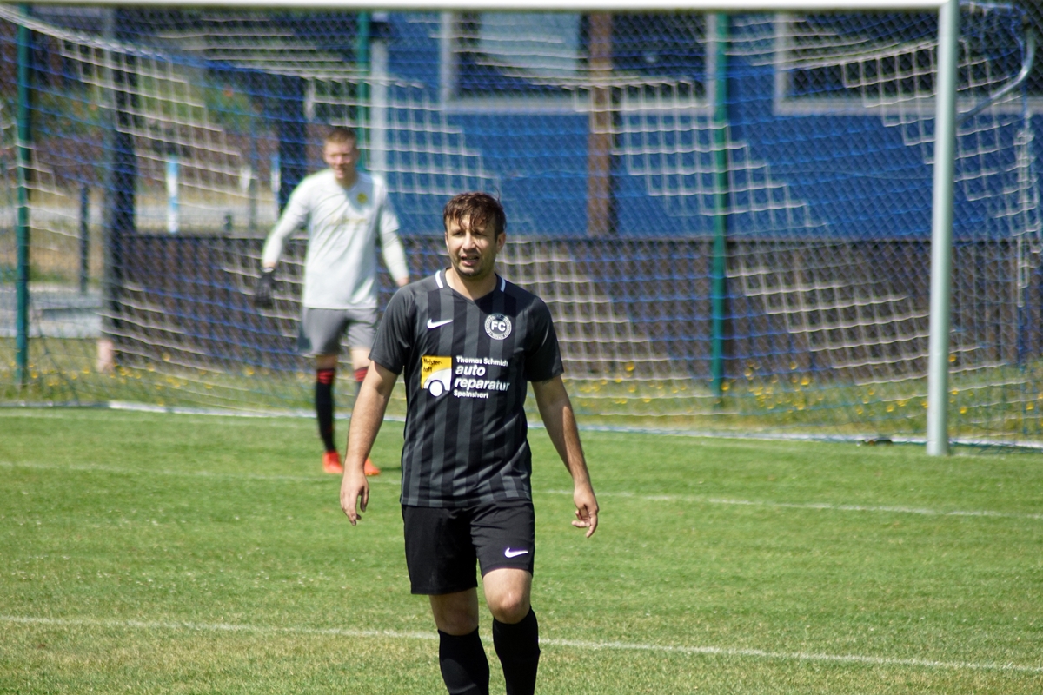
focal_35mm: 345
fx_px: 9995
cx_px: 522
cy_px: 348
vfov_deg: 4.0
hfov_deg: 6.0
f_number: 5
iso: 500
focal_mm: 230
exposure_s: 1/2000
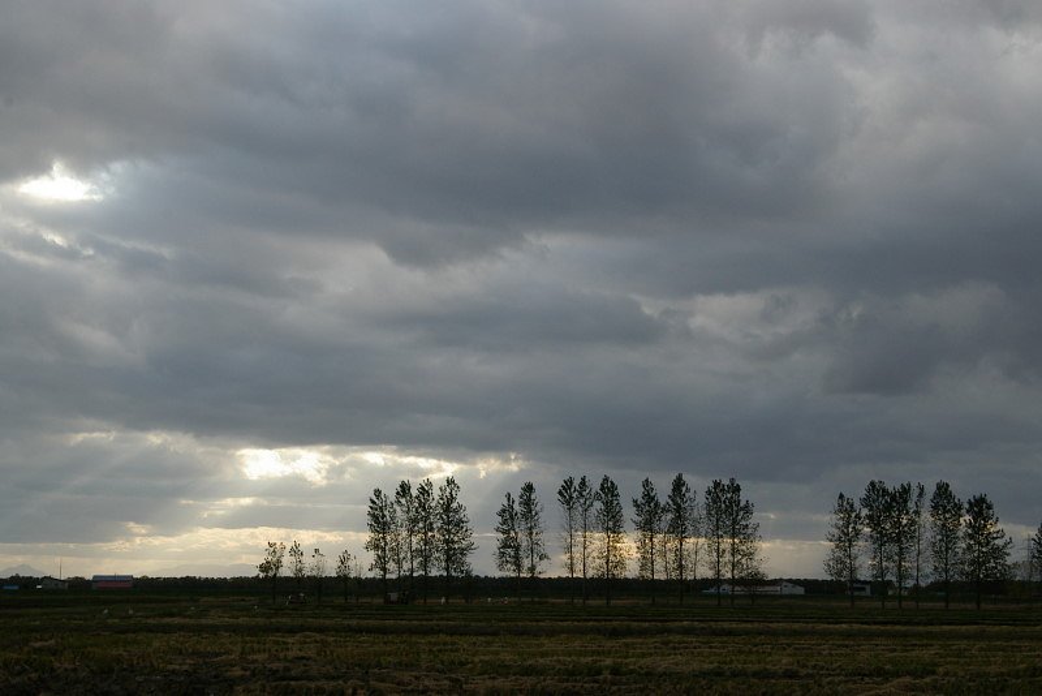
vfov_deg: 18.9
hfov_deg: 28.1
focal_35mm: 72
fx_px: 2085
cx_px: 521
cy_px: 348
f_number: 9.5
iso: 400
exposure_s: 1/350
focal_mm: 48
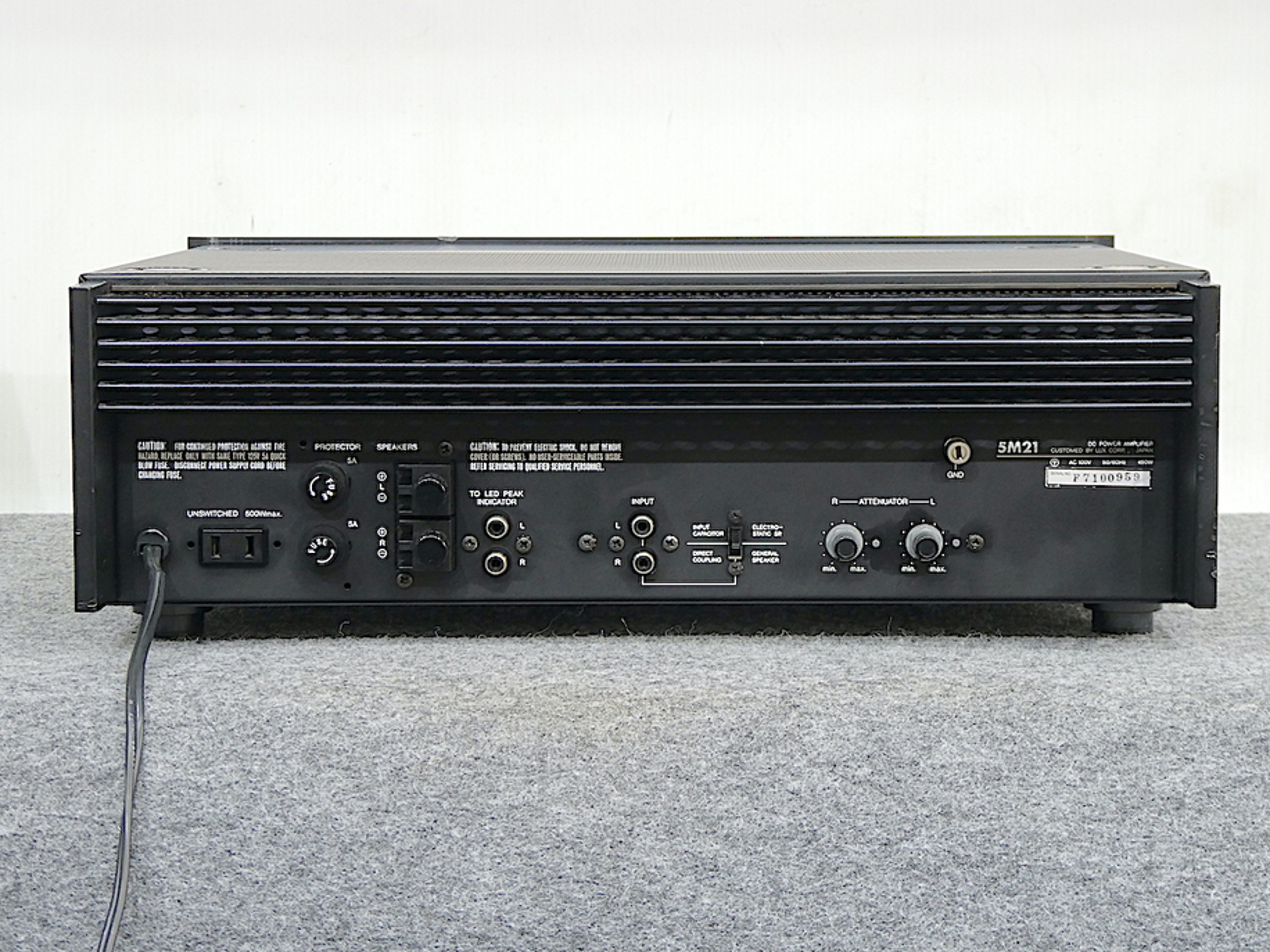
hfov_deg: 22.3
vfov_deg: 16.8
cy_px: 461
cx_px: 649
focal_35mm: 88
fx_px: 3229
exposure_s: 1/8
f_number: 4.8
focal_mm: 15
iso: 200
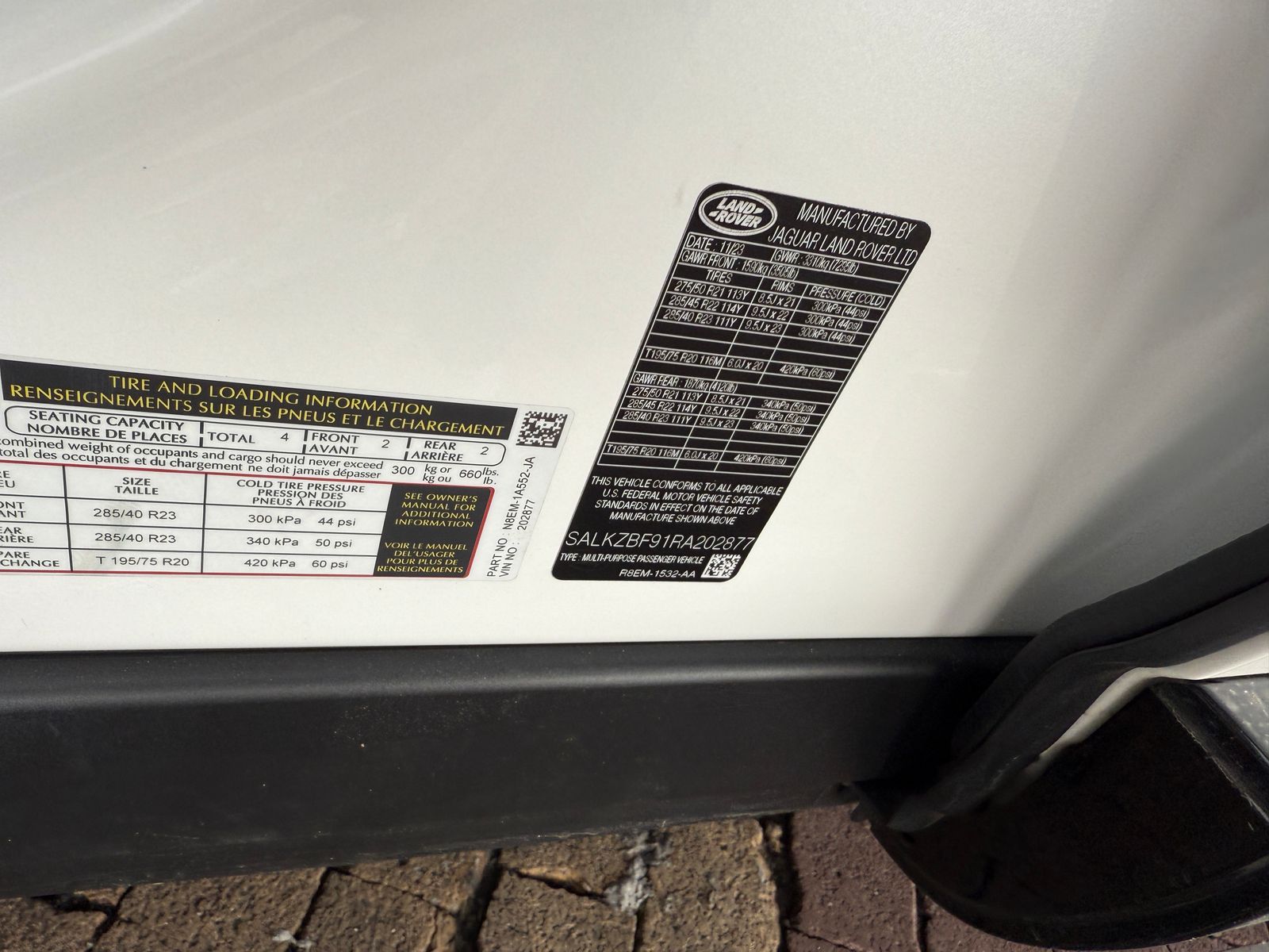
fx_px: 880
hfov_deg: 71.6
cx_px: 634
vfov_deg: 56.8
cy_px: 476
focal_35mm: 24
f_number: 2.2
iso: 40
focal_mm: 2.22
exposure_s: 1/152
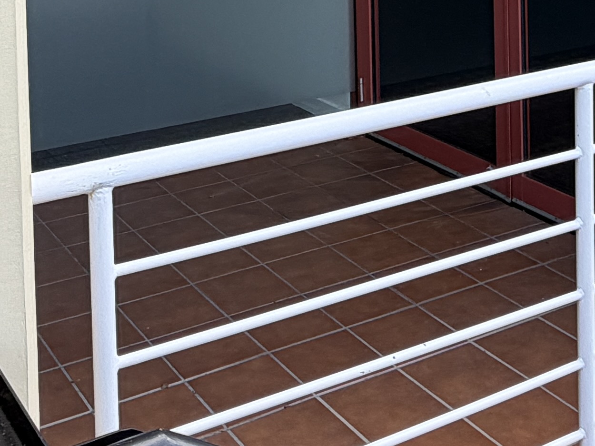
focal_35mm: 64
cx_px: 331
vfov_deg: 20.5
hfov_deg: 30.2
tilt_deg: -2.4
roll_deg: +0.7
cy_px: -164
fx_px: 1100
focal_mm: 2.22
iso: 40
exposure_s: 1/233
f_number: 2.2
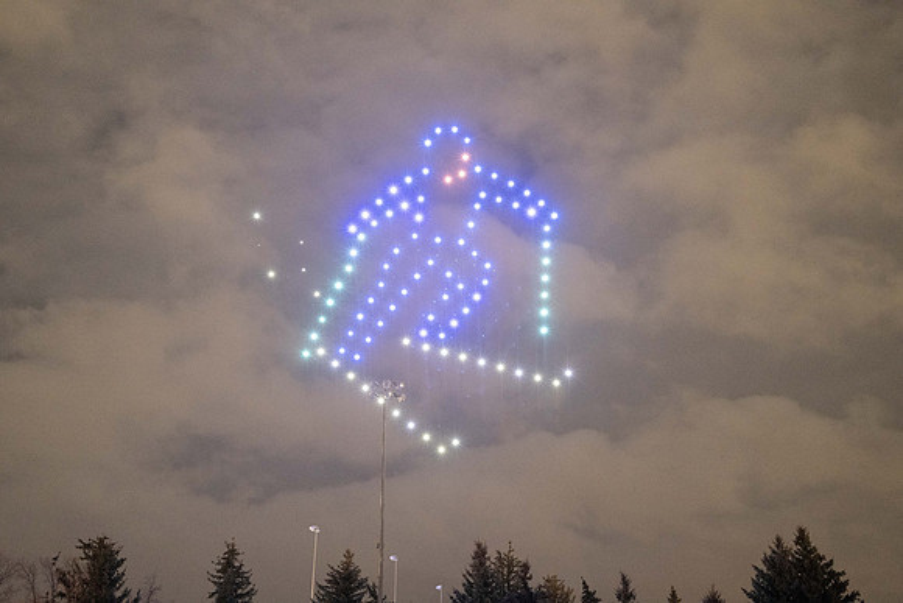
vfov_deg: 35.1
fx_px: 953
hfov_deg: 50.7
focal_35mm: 38
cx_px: 452
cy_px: 302
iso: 6400
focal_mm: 38
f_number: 4
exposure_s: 1/1.67
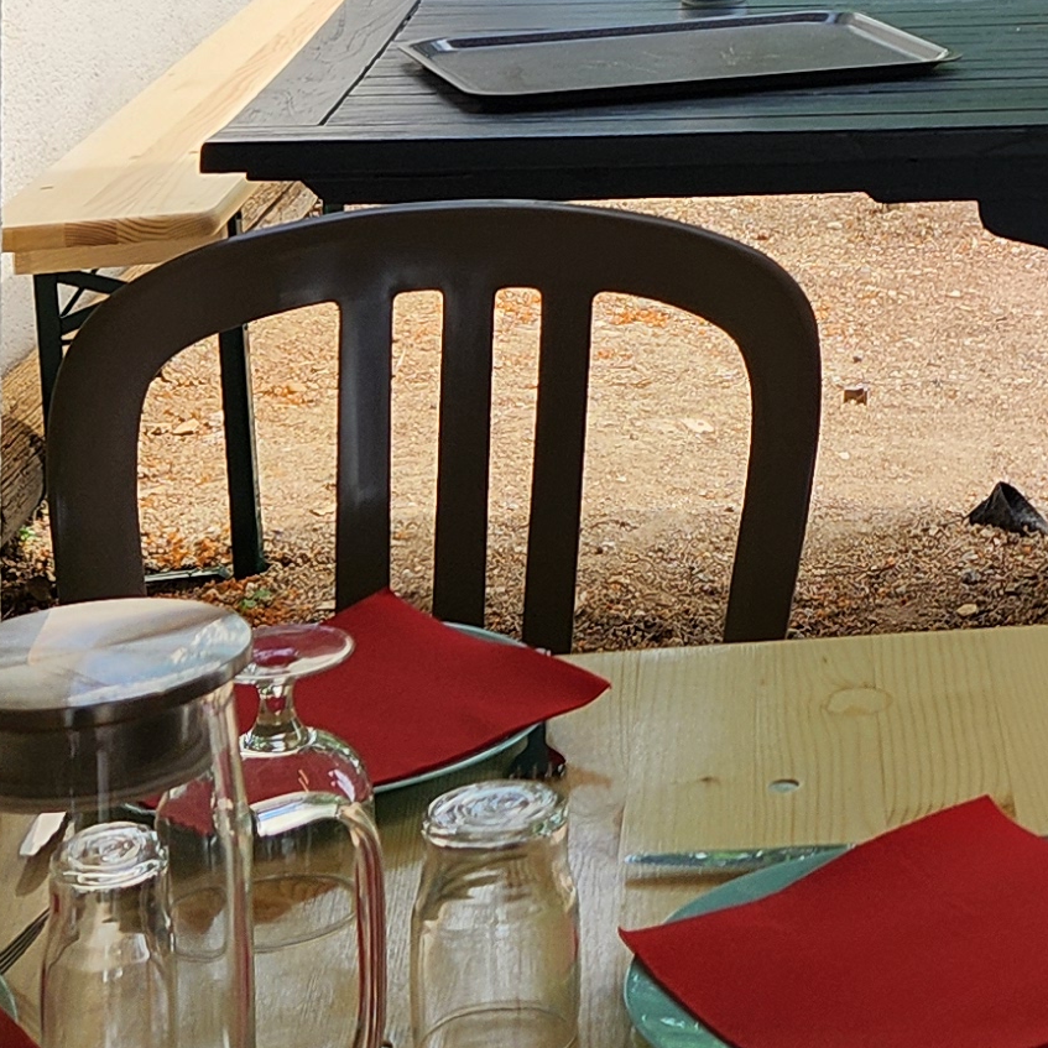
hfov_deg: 16.7
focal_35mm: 96
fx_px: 3288
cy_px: -243
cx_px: 1487
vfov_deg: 17.2
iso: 20
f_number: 1.8
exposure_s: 1/437
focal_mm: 5.4
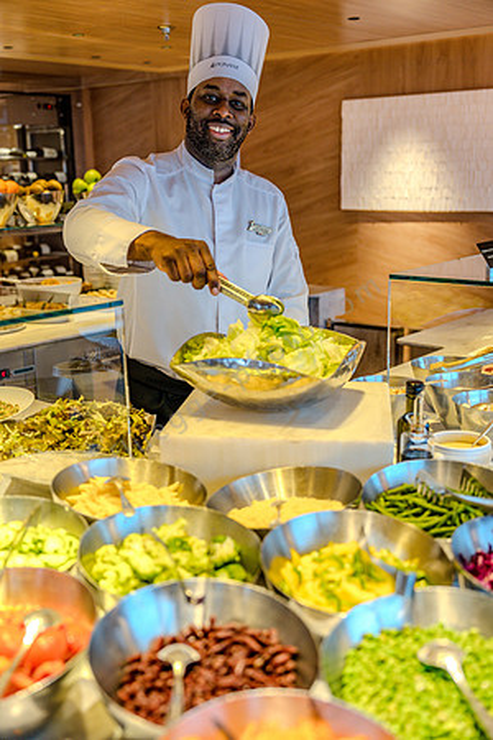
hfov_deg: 32.6
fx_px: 842
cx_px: 246
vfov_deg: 47.4
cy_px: 370
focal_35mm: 41
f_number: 2.8
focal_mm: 41
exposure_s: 1/125
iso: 500
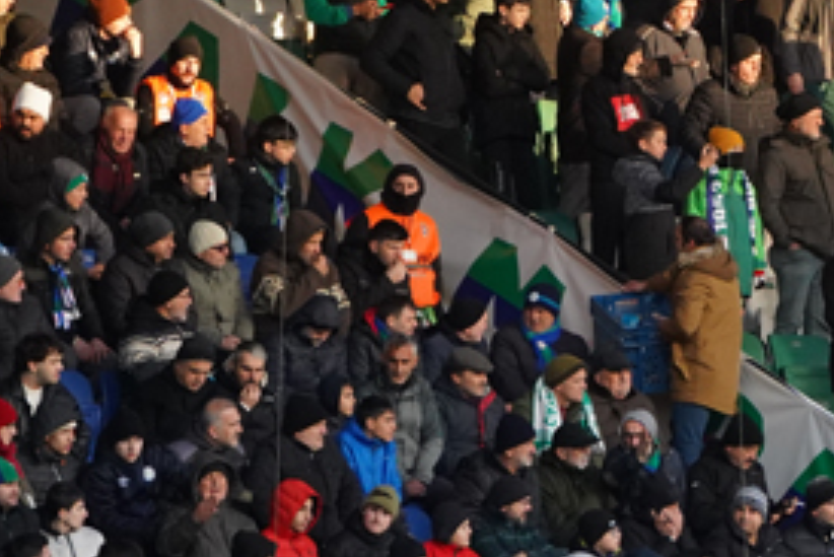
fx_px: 15900
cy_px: -44
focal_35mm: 686
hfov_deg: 3.0
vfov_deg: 2.0
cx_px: 1157
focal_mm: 221
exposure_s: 1/2000
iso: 5000
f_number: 5.6
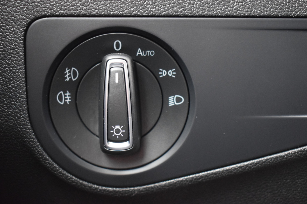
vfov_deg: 23.8
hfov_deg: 35.1
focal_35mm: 57
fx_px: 486
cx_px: 154
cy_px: 102
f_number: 4.8
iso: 3200
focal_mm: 38
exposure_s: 1/100
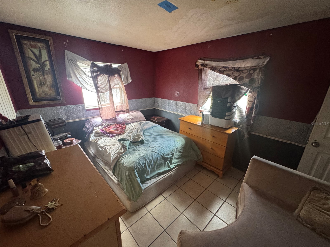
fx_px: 133
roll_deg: -1.6
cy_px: 124
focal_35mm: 14
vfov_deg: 85.7
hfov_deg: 102.1
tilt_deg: -17.7
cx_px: 165
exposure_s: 1/60
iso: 500
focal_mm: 2.22
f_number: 2.2
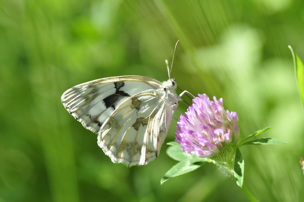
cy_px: 101
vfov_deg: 10.1
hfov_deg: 15.2
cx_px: 152
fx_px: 1139
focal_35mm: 135
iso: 200
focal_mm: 90
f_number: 6.7
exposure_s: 1/350
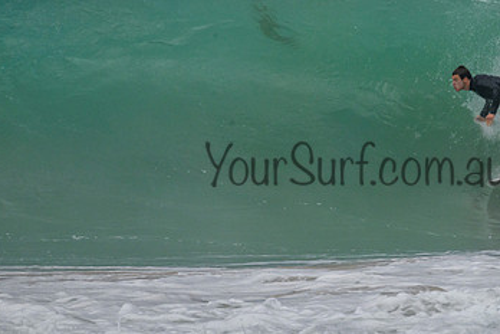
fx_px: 18526
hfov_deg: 1.5
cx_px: 353
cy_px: 152
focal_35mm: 1334
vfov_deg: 1.0
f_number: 11
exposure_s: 1/2000
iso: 720
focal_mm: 800
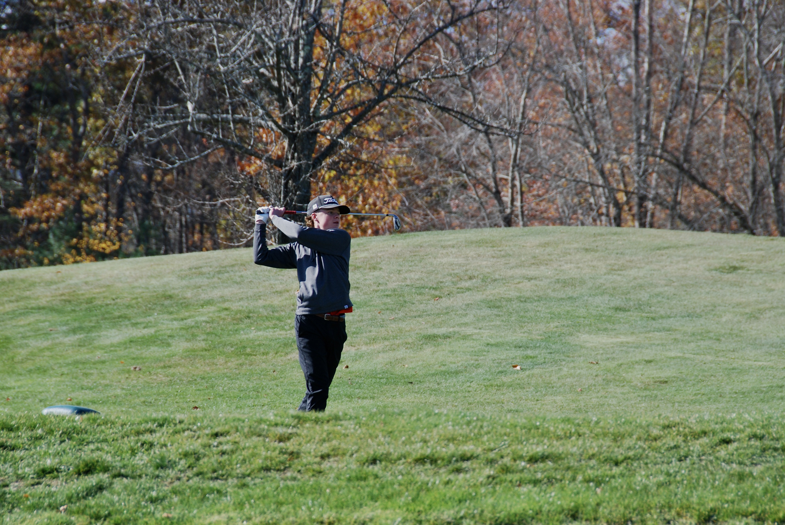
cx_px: 392
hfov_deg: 6.9
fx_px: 6549
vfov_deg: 4.6
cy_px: 262
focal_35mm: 300
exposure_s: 1/200
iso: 200
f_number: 10
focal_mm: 200
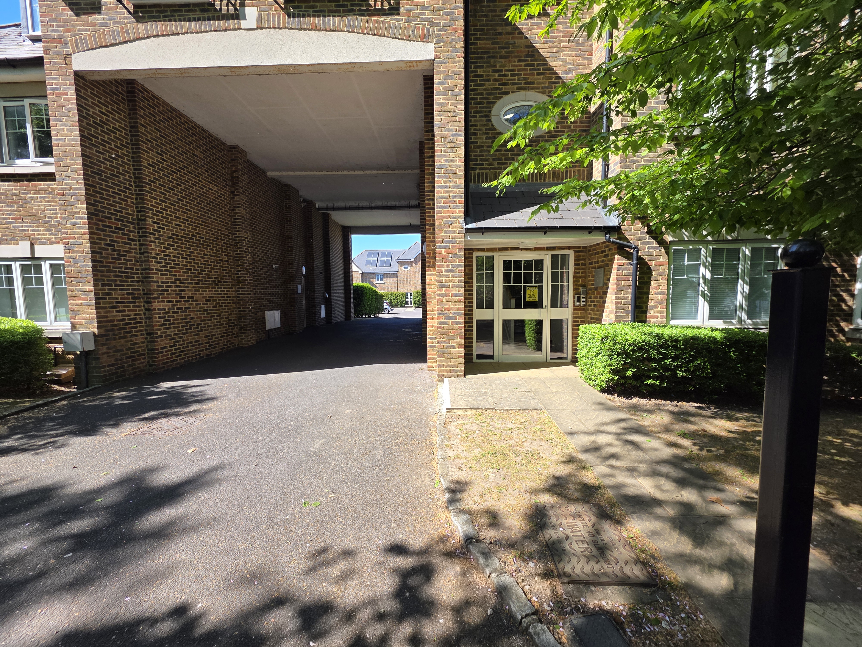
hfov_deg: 106.2
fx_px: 324
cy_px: 324
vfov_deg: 89.9
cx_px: 431
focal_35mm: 13
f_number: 1.9
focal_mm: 2.2
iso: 40
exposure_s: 1/690
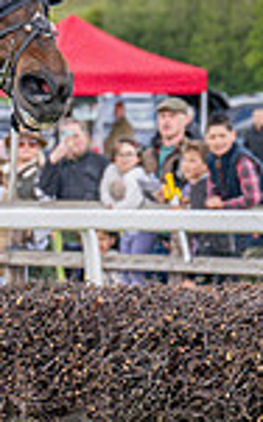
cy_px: 335
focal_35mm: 377
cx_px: -520
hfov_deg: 3.4
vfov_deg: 5.6
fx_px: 4336
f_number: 4
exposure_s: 1/1600
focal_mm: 70
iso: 400
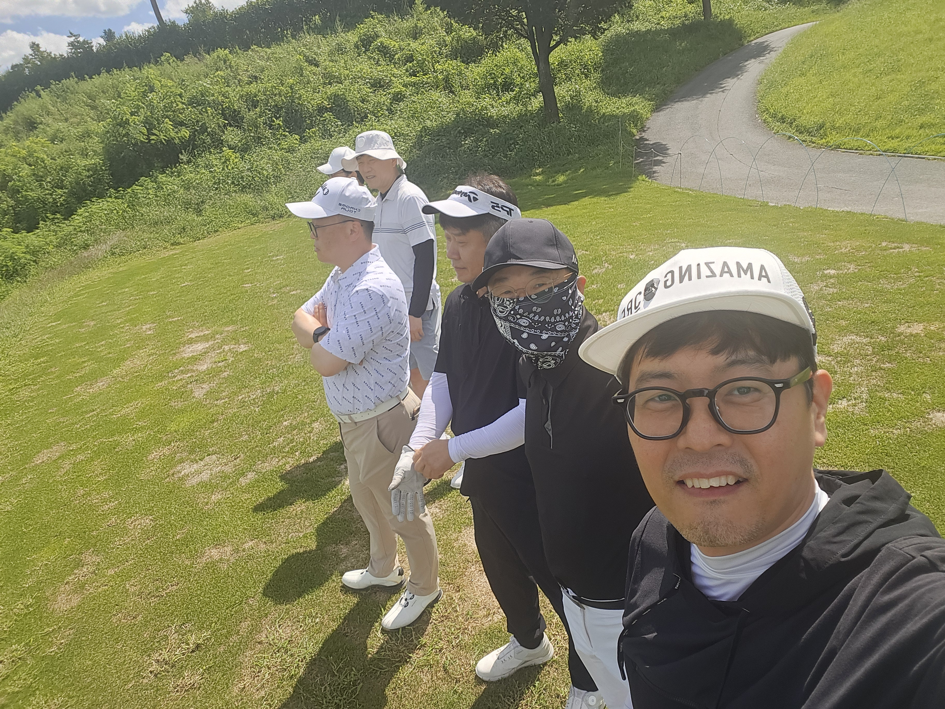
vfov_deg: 58.9
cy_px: 354
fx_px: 628
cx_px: 472
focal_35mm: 23
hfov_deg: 73.9
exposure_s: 1/955
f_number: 2.2
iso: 50
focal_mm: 2.9
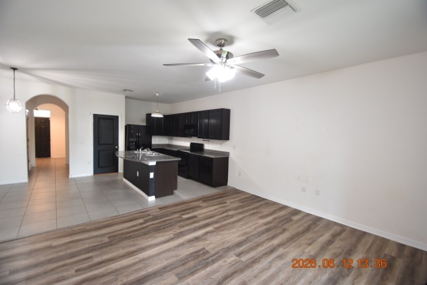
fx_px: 178
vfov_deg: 77.3
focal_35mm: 15
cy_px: 142
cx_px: 214
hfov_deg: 100.4
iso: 800
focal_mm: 10
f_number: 3.5
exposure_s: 1/30
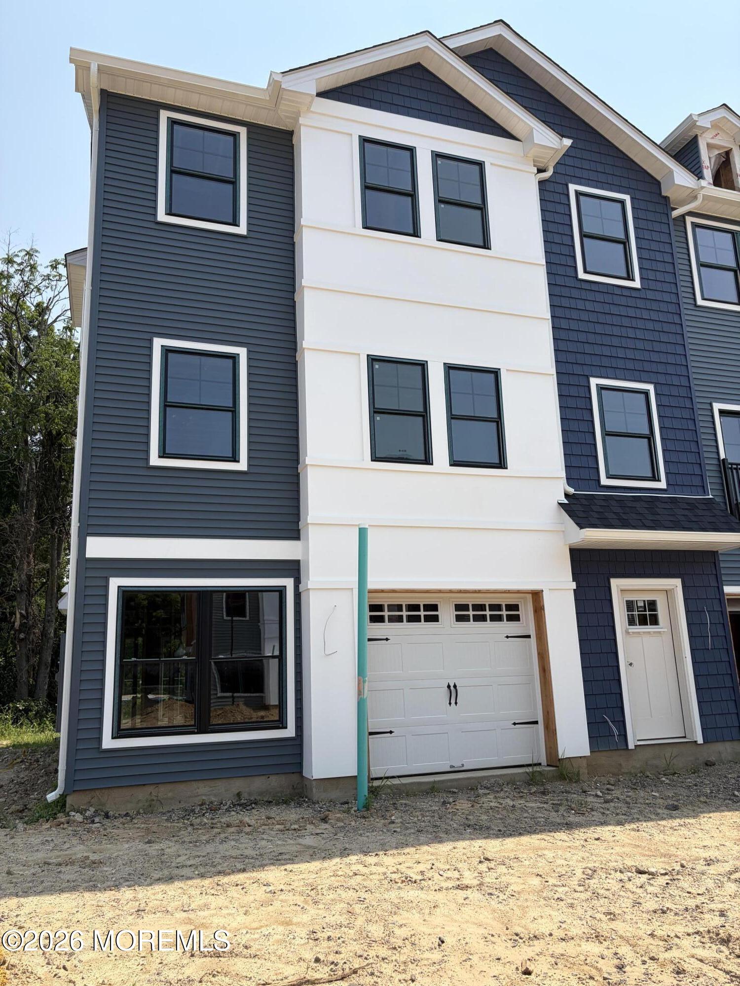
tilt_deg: +13.6
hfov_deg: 53.1
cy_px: 493
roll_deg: +2.2
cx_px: 370
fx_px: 741
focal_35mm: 26
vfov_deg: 67.3
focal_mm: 5.96
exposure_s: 1/3623
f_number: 1.6
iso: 50
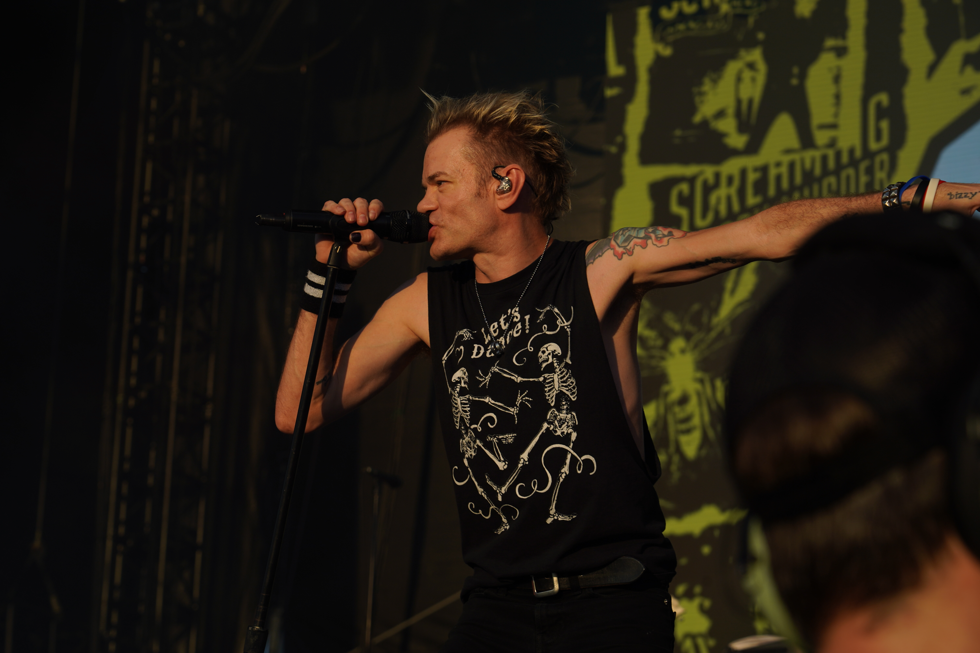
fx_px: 2858
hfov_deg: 19.5
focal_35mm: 105
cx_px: 490
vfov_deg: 13.0
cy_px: 326
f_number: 8
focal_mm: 105
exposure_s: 1/500
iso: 100
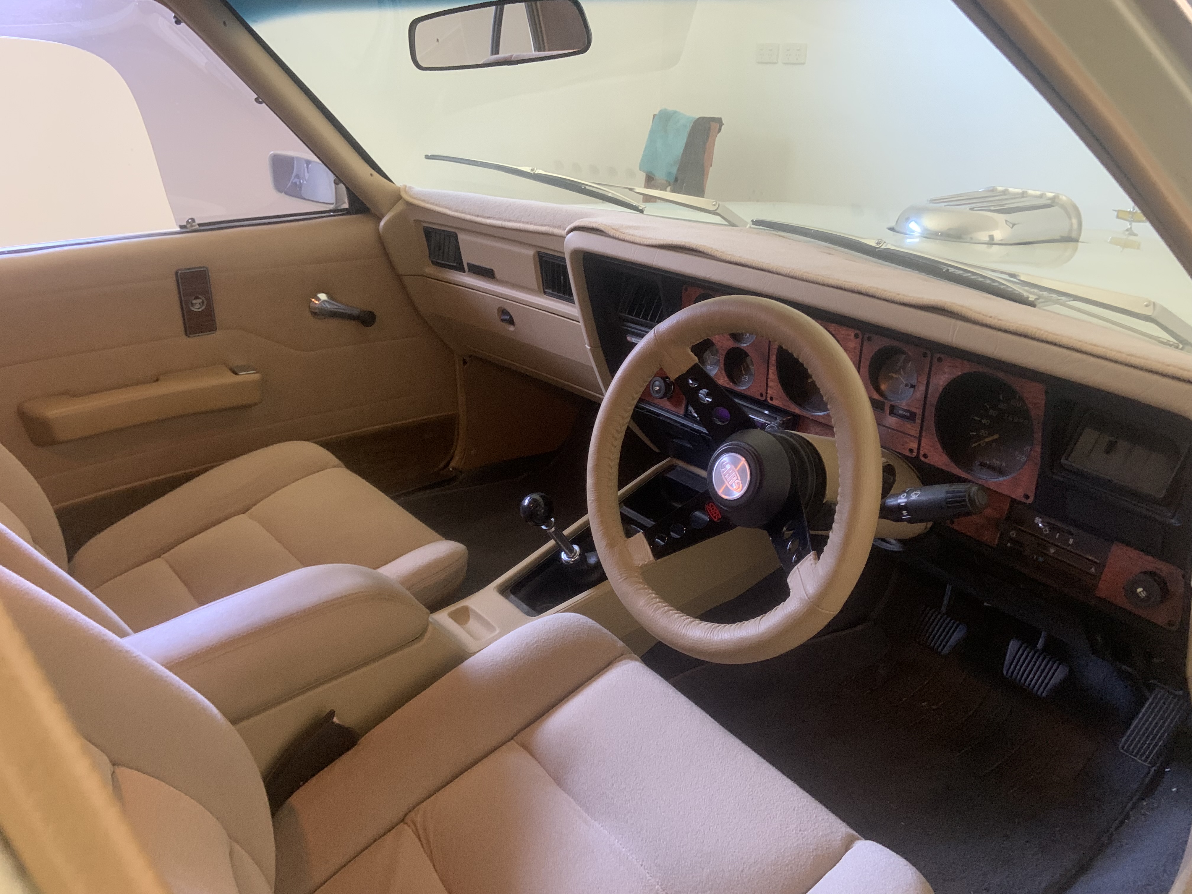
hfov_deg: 67.3
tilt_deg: -23.9
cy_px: 447
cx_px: 596
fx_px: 895
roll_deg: +0.2
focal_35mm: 26
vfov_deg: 53.1
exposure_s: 1/34
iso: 400
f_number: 1.8
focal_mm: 4.25
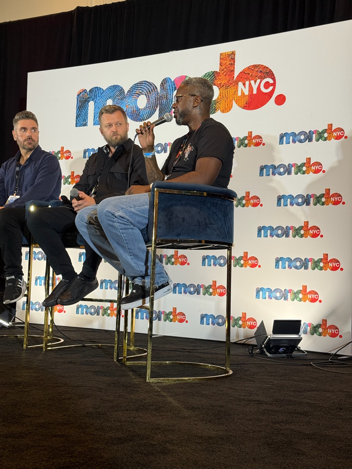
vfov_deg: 39.7
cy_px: 234
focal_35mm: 48
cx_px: 176
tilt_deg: +3.5
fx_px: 651
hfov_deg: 30.3
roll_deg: -2.8
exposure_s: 1/60
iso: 125
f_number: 1.78
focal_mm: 6.76
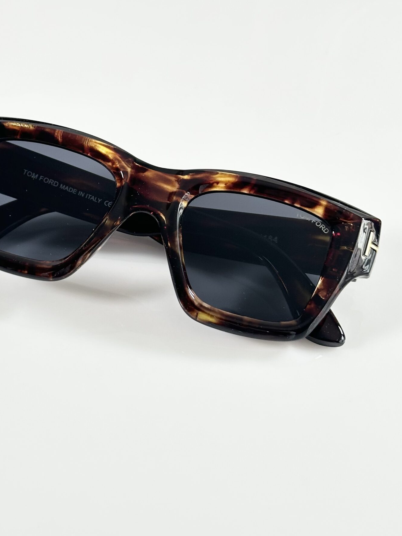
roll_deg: +0.5
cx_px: 138
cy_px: 236
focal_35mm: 69
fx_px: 1068
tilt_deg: -43.1
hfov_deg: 21.2
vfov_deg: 28.1
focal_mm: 6.86
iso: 50
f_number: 1.78
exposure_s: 1/50
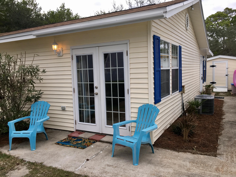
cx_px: 118
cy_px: 88
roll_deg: +2.0
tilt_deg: -3.6
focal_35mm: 29
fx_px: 198
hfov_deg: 61.7
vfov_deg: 48.2
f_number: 2.2
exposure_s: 1/100
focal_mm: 4.15
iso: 25
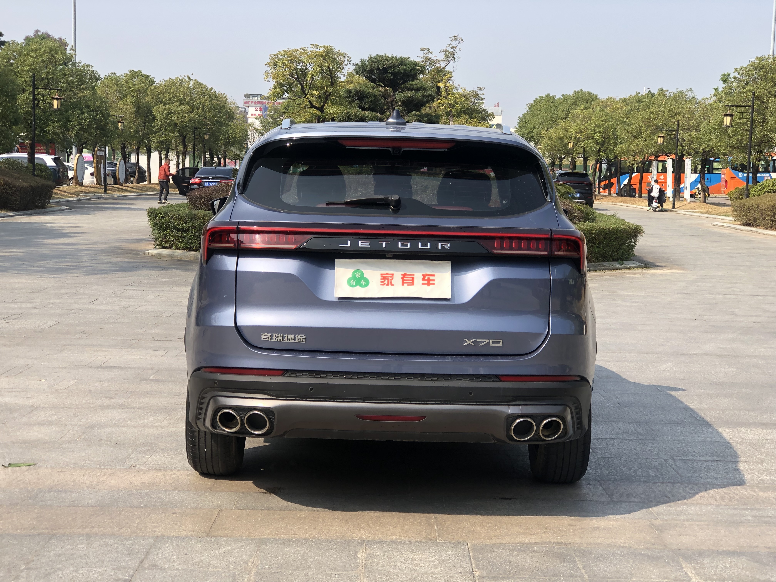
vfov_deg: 25.7
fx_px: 1278
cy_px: 291
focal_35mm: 57
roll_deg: -1.9
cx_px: 388
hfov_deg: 33.8
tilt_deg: -5.8
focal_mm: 6.6
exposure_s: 1/516
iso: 20
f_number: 2.8
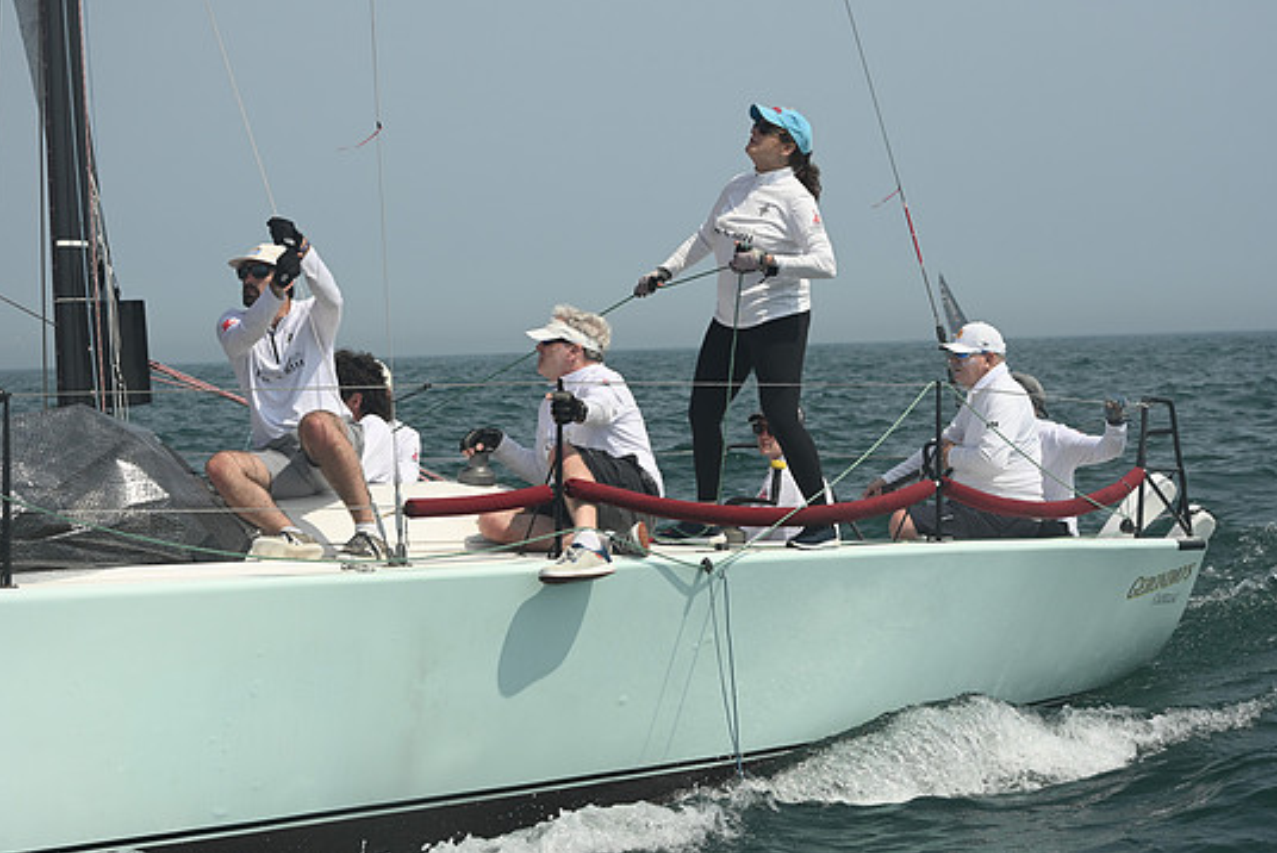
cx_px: 624
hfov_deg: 19.3
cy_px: 416
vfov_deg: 12.9
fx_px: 3762
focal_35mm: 106
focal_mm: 98
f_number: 9
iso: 320
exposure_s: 1/1250
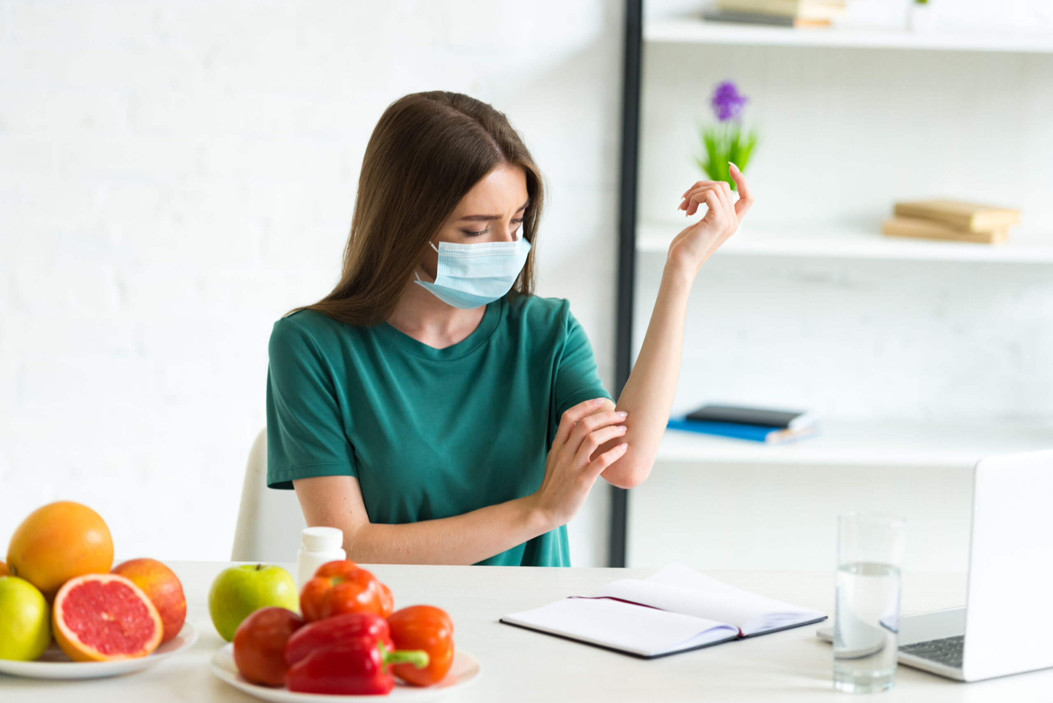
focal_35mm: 110
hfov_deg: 18.6
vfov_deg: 12.5
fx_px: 3219
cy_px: 352
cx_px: 526
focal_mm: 110
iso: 320
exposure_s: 1/160
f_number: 3.5
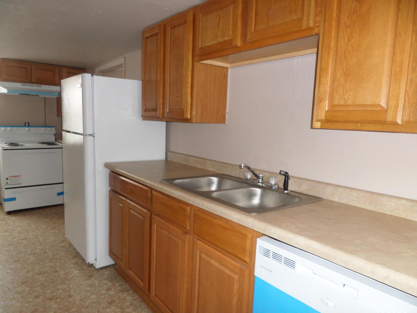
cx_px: 208
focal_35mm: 24
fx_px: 289
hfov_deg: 71.6
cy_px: 156
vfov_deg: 56.8
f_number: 3.1
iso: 120
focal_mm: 4.3
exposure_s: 1/20
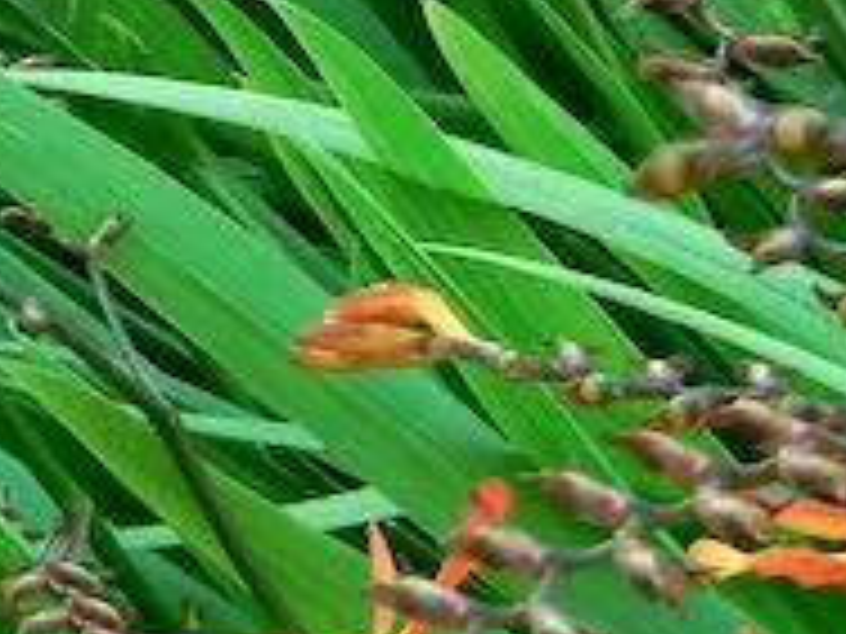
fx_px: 3984
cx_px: -252
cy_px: -315
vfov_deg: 8.9
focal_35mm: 163
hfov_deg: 11.8
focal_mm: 5.4
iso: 160
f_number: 3.5
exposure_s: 1/232
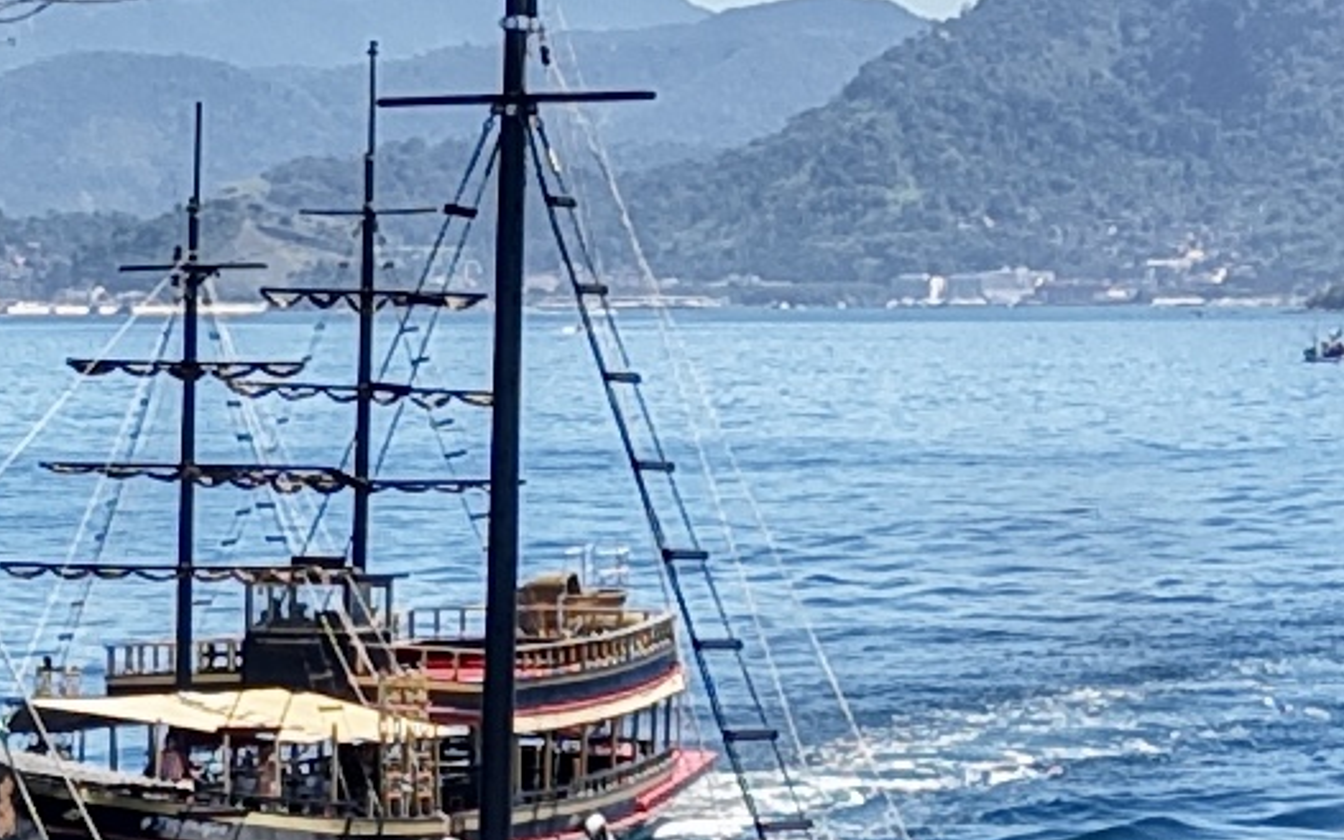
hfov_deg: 20.9
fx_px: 3480
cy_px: 1206
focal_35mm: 95
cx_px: -102
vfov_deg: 13.1
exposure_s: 1/2500
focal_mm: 8.67
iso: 160
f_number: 1.8
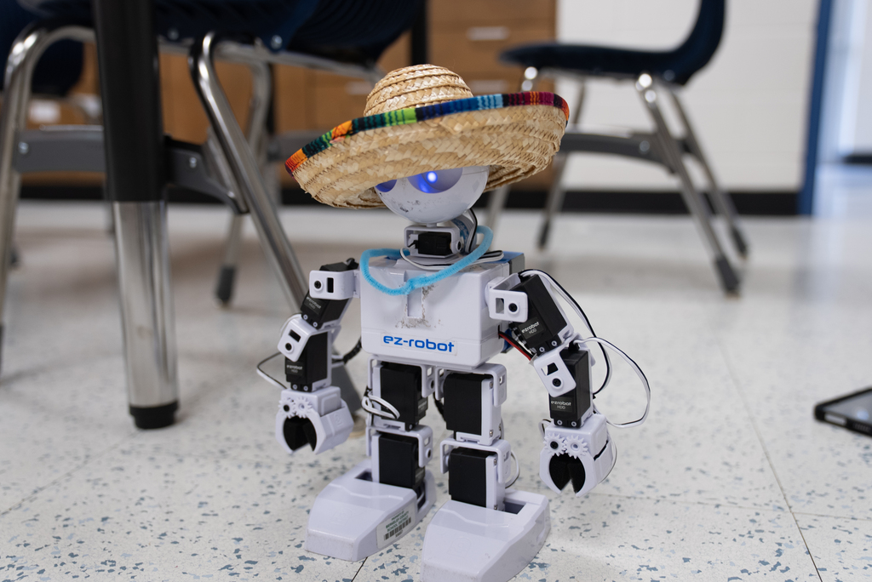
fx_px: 824
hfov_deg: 55.8
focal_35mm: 34
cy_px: 291
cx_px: 436
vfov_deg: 38.9
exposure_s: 1/125
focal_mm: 34
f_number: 2.8
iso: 400
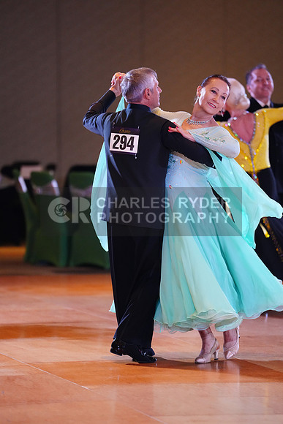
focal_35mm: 200
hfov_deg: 6.9
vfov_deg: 10.3
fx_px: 2357
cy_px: 212
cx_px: 142
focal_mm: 200
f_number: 2.8
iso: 5000
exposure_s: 1/400
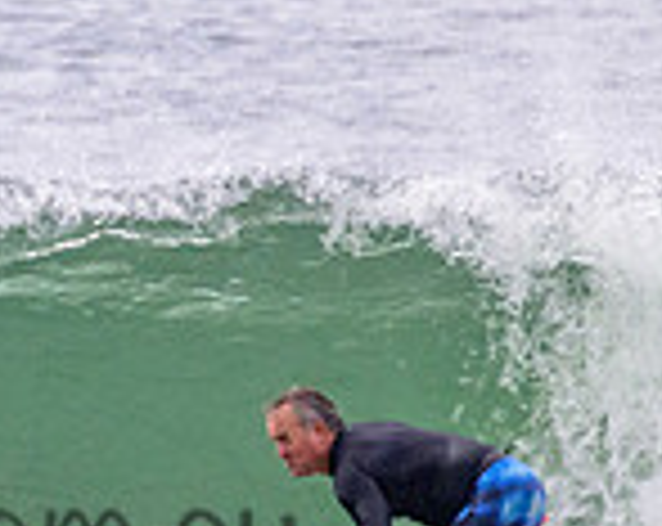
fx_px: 57996
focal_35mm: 2966
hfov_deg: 0.7
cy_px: 492
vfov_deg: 0.5
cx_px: -180
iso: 2000
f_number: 11
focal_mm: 800
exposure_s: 1/2000
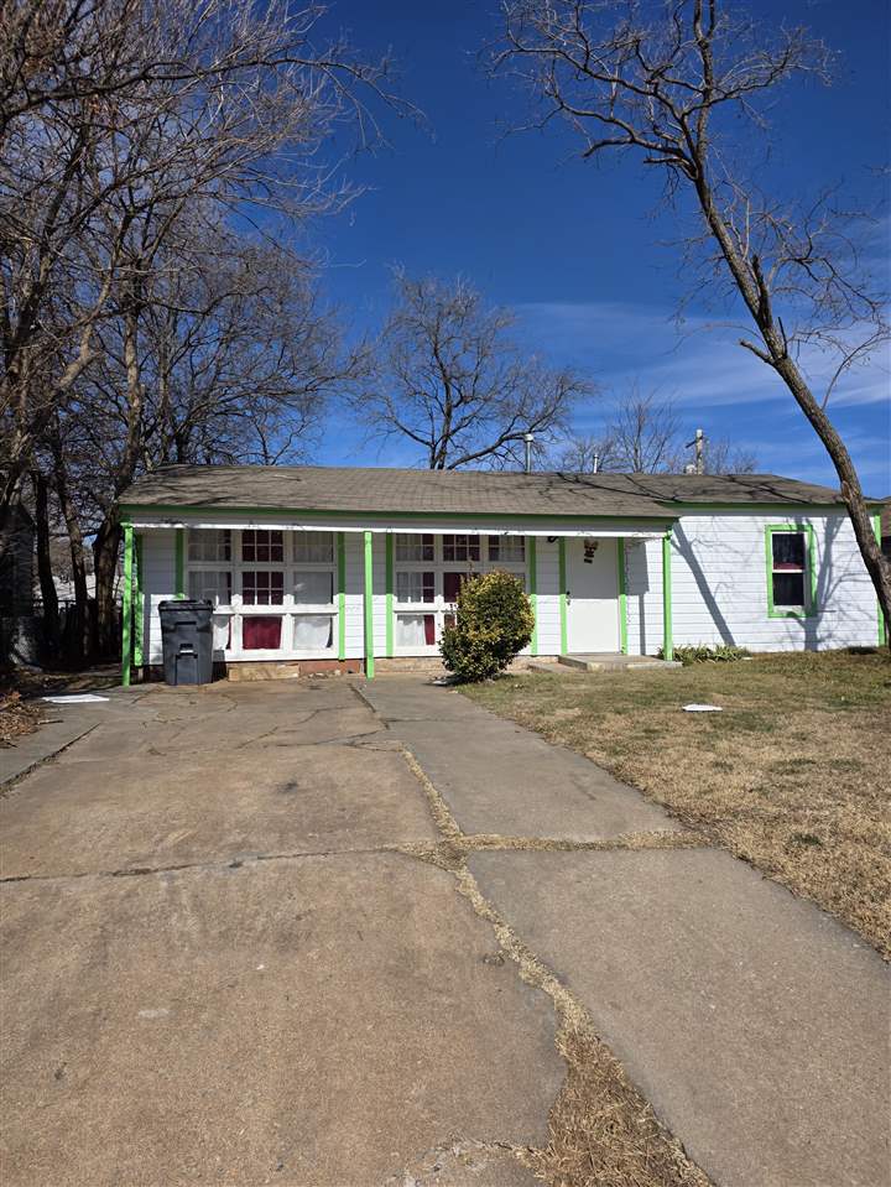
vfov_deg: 73.9
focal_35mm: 23
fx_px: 789
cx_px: 446
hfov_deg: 58.9
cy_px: 594
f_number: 1.7
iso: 64
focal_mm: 6.25
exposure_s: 1/7944
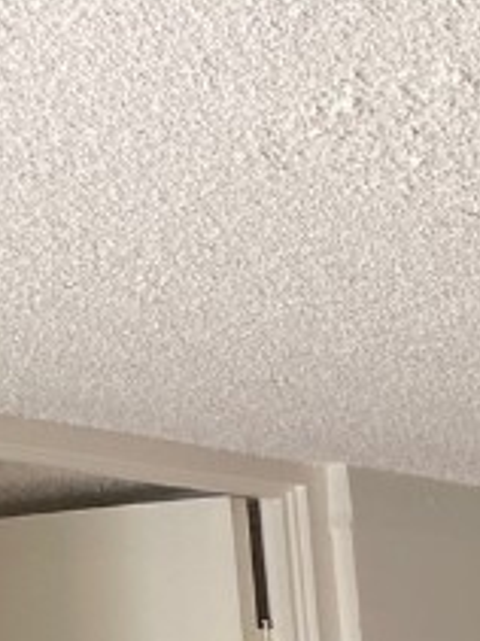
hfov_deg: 9.3
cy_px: 1148
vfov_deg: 13.9
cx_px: 1431
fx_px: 2332
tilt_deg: -5.3
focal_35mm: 126
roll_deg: +1.8
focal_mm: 5.1
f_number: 1.6
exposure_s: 1/121
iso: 50
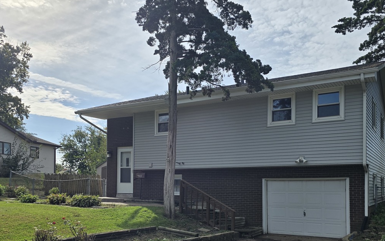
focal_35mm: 35
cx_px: 193
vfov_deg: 35.5
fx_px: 367
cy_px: 181
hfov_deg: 55.3
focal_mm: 6.3
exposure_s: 1/2321
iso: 12
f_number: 1.7
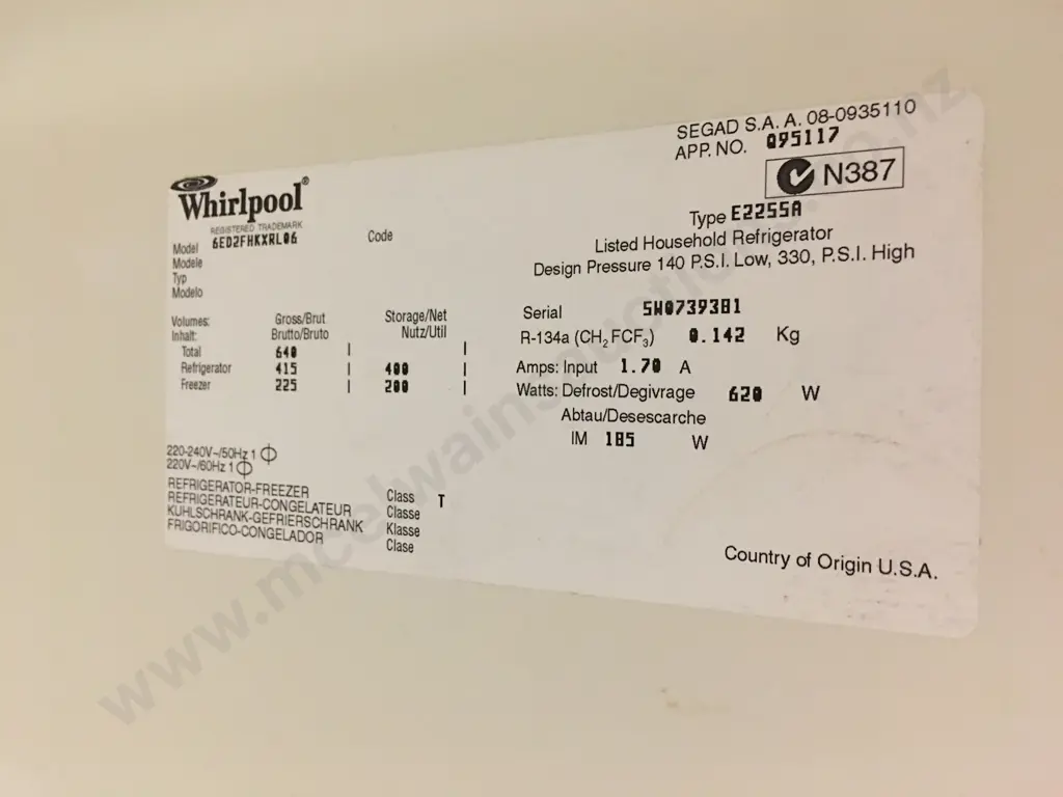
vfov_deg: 48.2
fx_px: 891
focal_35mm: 29
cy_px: 398
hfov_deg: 61.7
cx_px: 532
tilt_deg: +2.0
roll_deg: -0.2
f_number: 2.2
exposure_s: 1/8
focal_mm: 4.15
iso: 100
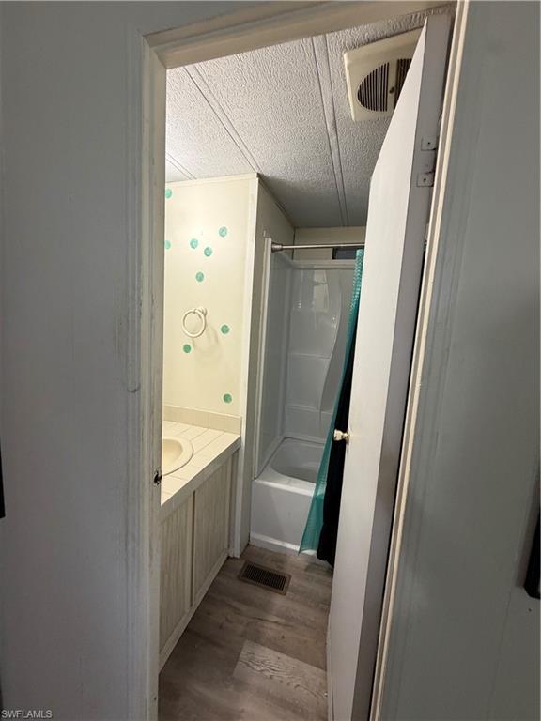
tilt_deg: -6.8
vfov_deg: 102.1
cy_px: 360
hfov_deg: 85.7
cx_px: 270
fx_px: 292
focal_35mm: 14
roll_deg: -2.9
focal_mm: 2.22
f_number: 2.2
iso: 250
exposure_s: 1/120
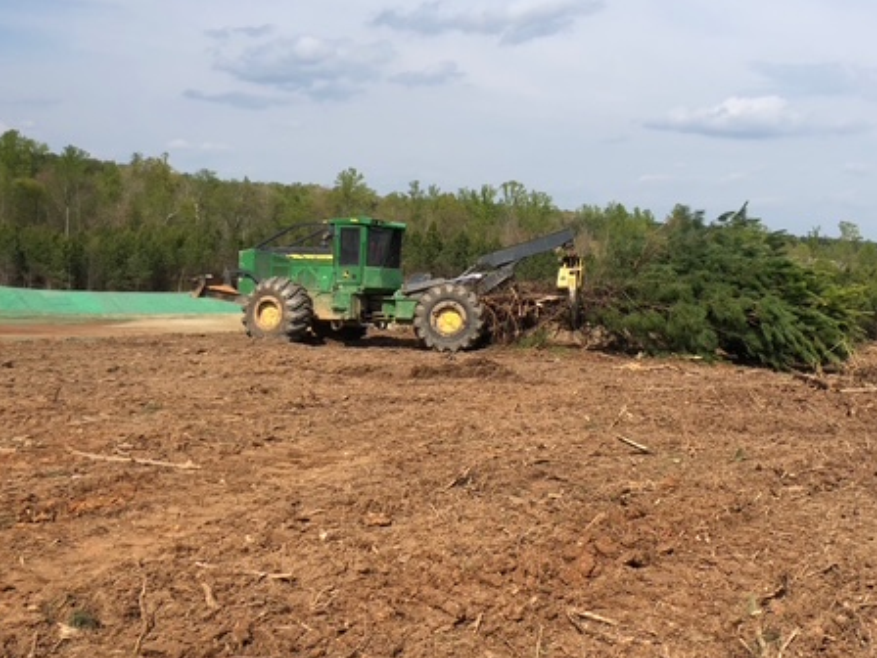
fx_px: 1013
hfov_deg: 46.4
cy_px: 243
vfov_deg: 35.7
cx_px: 548
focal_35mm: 40
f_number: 1.8
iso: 20
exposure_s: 1/3205
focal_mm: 4
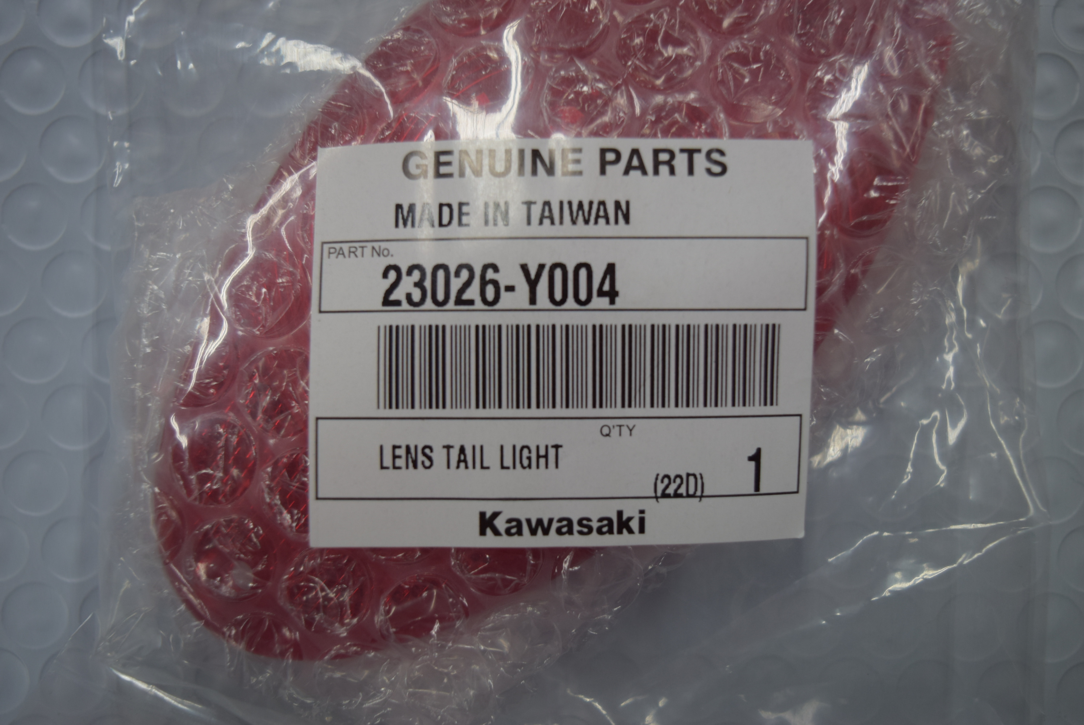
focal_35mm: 38
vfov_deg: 35.6
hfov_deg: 51.2
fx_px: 1130
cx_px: 542
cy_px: 362
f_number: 4
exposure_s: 1/100
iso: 400
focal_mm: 25
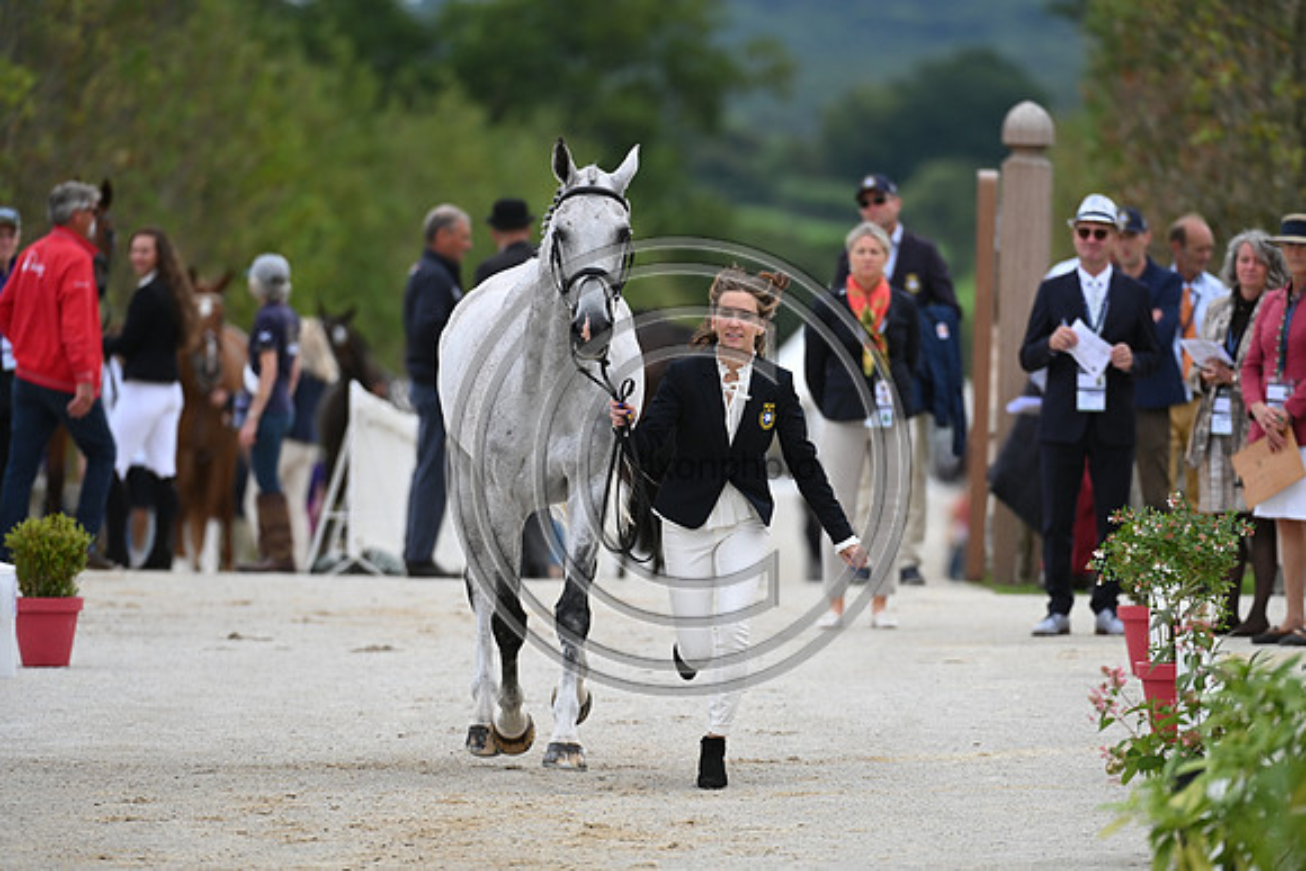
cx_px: 653
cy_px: 436
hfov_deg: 5.2
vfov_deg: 3.4
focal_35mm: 400
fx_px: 14514
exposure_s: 1/1600
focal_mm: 400
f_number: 5.6
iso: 500
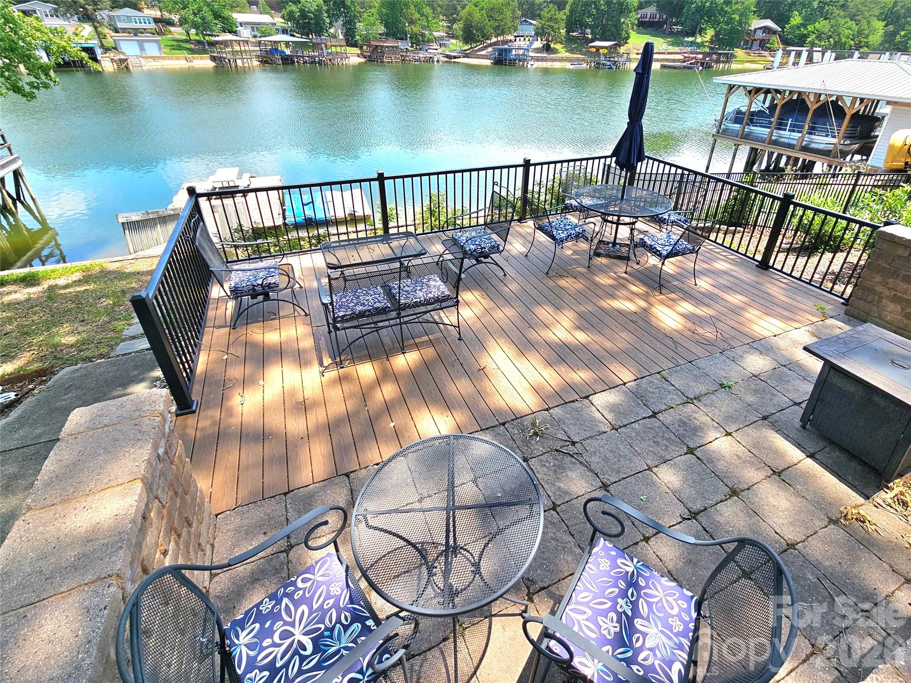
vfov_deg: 89.9
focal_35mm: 13
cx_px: 456
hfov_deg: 106.2
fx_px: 342
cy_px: 342
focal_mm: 2.2
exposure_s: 1/1667
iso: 50
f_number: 2.2
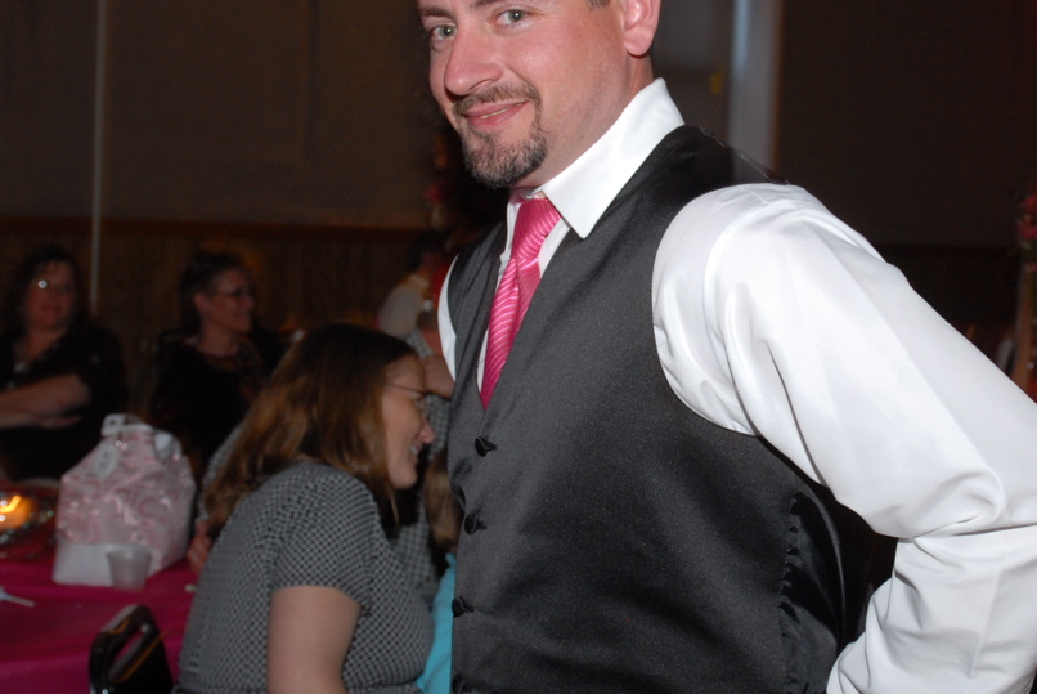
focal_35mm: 60
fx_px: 1730
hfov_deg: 33.1
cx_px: 701
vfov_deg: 22.7
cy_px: 335
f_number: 4.5
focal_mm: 24
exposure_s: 1/8
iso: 250
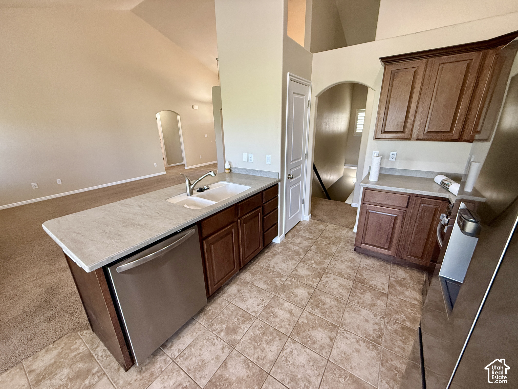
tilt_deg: -17.2
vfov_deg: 85.7
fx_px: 209
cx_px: 259
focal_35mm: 14
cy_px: 194
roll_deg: +0.9
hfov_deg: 102.1
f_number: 2.2
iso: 250
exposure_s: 1/120
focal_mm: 2.22
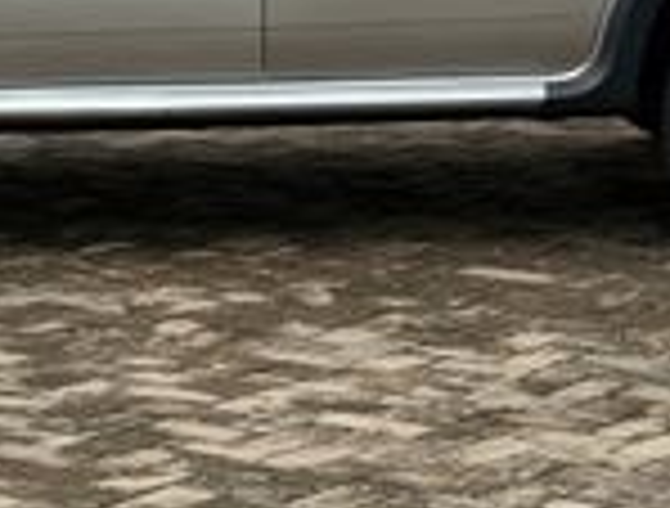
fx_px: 2934
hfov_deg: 13.0
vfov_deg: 9.8
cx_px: 184
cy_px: -85
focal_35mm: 151
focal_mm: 6.76
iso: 80
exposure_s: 1/6024
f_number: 1.78
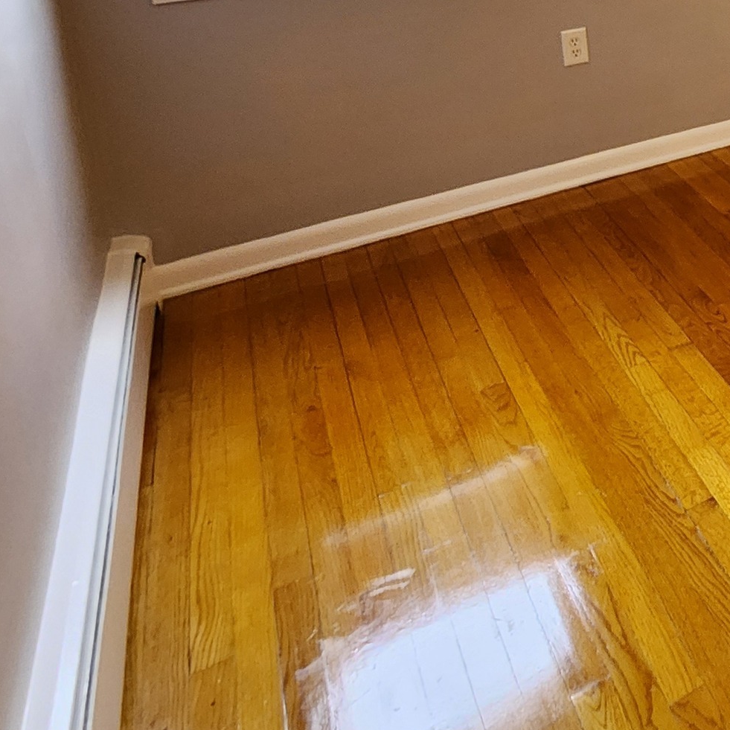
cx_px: 1021
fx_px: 859
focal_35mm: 36
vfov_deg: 39.3
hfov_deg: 31.2
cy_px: -36
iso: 400
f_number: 2.2
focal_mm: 2.2
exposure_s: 1/30
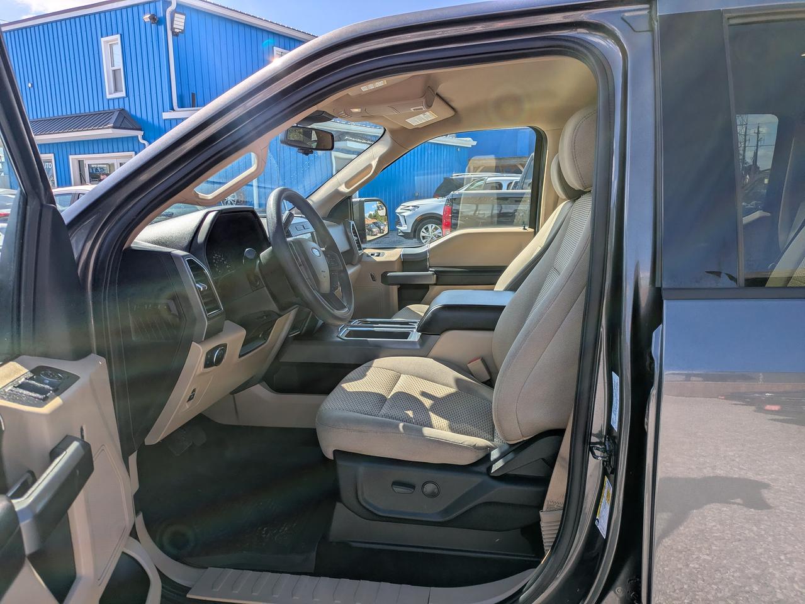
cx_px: 402
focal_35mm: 25
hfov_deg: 69.4
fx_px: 582
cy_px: 302
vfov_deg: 54.9
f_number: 1.89
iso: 40
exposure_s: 1/1481
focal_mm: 5.43
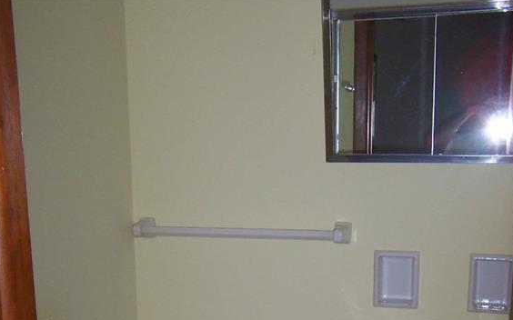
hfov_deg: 38.9
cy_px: 345
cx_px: 257
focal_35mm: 52
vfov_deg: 23.4
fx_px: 727
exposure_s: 1/60
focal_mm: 5.6
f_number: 2.8
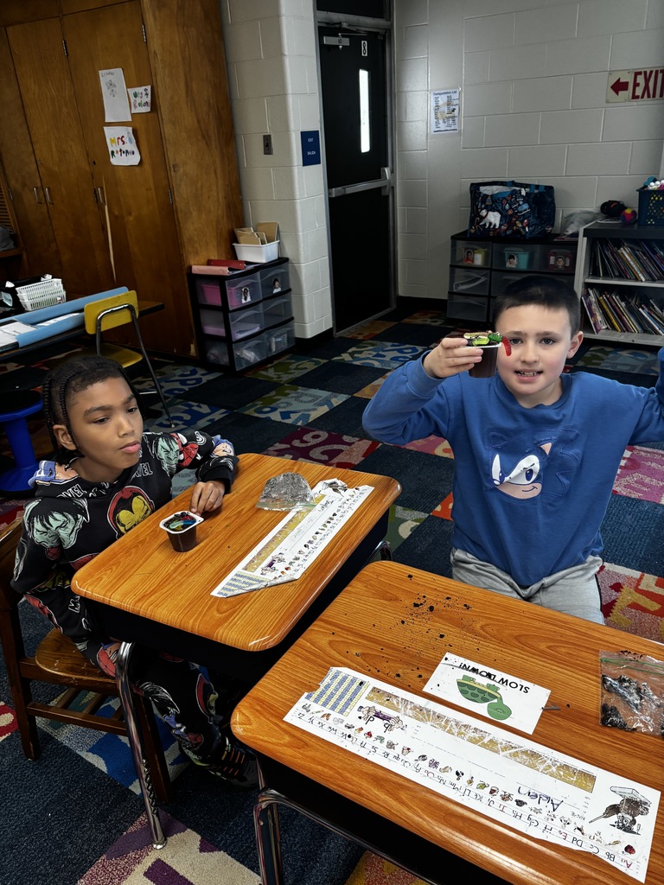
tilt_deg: -23.5
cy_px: 442
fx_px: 665
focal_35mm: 26
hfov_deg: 53.1
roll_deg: +4.6
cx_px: 332
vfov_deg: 67.3
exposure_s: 1/60
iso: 200
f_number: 1.6
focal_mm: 5.96
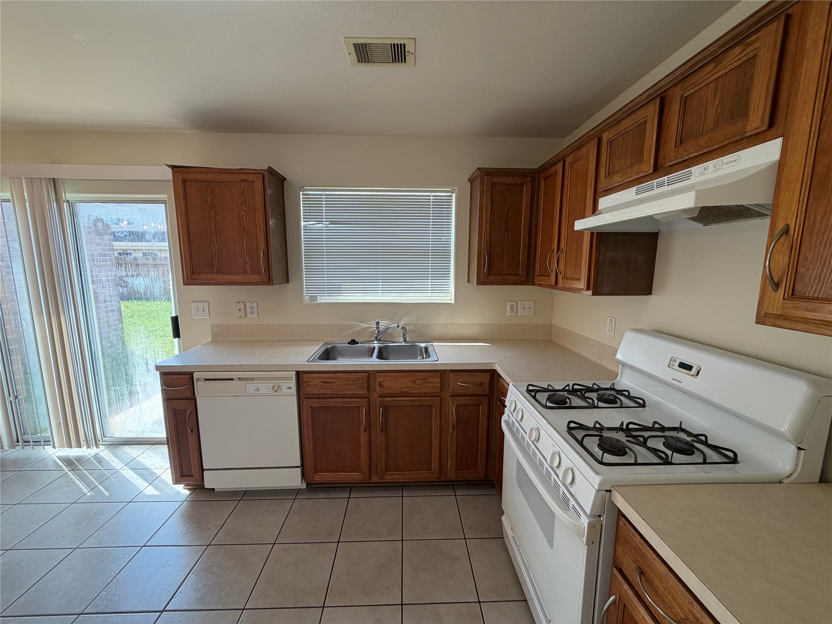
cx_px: 416
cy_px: 312
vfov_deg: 85.7
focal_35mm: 14
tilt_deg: -8.0
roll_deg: +0.1
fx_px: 336
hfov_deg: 102.1
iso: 80
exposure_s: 1/120
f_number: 2.2
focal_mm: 2.22
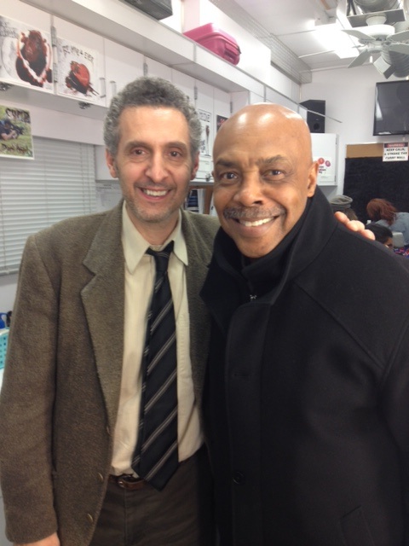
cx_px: 204
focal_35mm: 35
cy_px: 273
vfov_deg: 52.6
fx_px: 551
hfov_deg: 40.7
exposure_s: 1/24
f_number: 2.4
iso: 50
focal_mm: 4.28
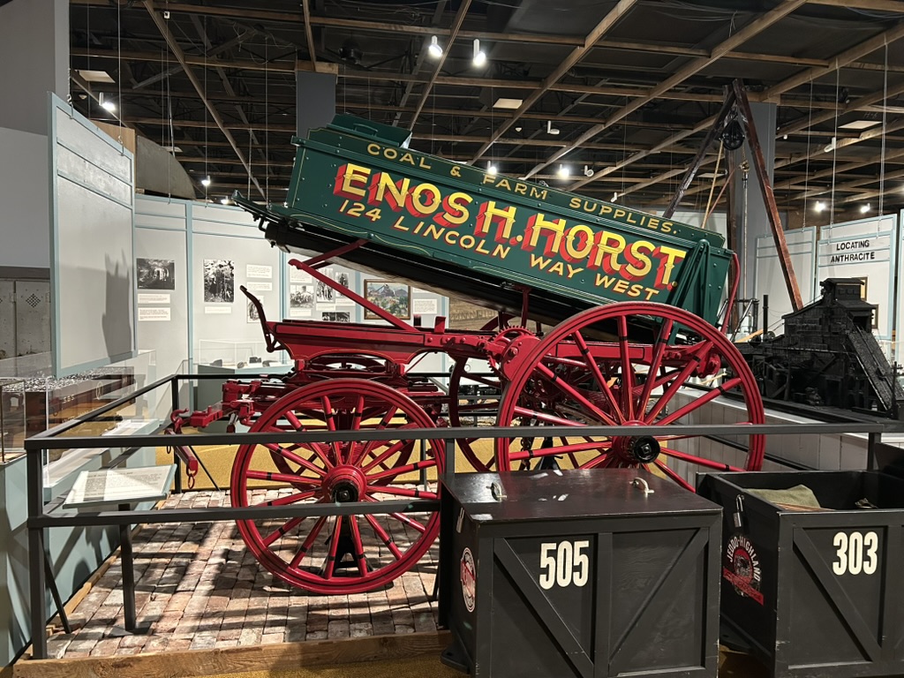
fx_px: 679
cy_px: 339
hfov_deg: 67.3
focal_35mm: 26
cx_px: 452
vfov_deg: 53.1
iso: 400
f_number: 1.5
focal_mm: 5.7
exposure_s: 1/40
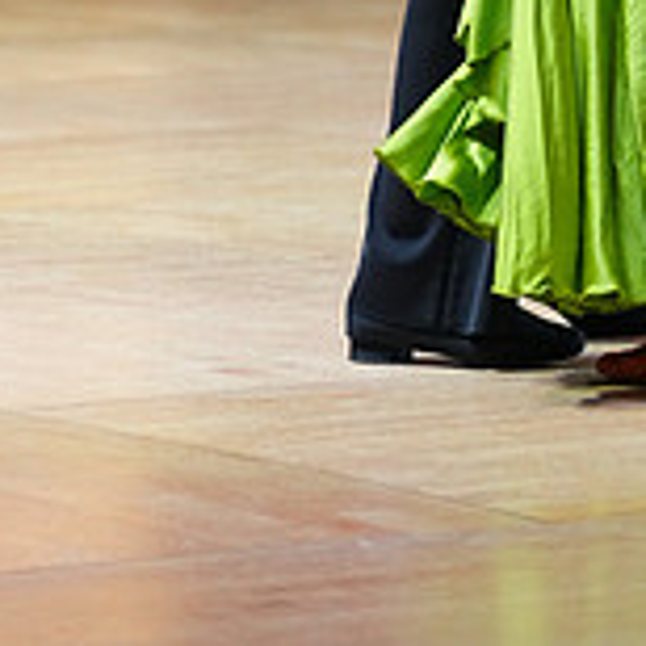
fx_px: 7516
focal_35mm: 356
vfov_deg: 4.9
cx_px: 661
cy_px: -415
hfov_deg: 4.9
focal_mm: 111
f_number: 2.8
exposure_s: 1/500
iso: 2000
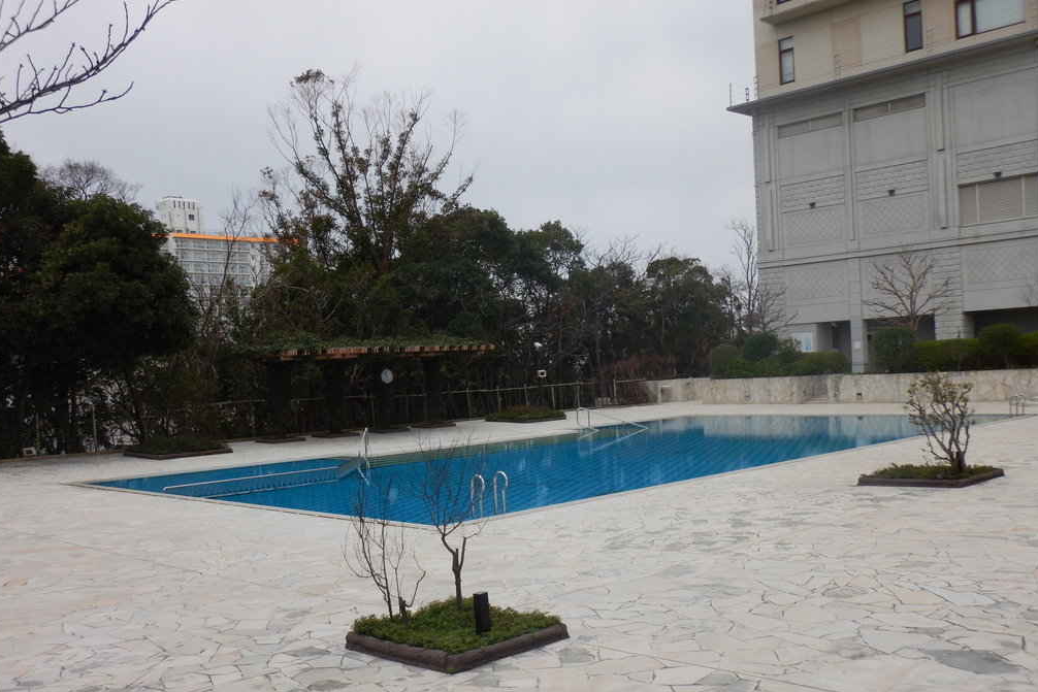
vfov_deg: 36.9
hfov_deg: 53.1
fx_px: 1038
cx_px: 514
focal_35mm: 36
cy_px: 380
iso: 125
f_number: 4.2
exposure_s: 1/400
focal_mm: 6.1
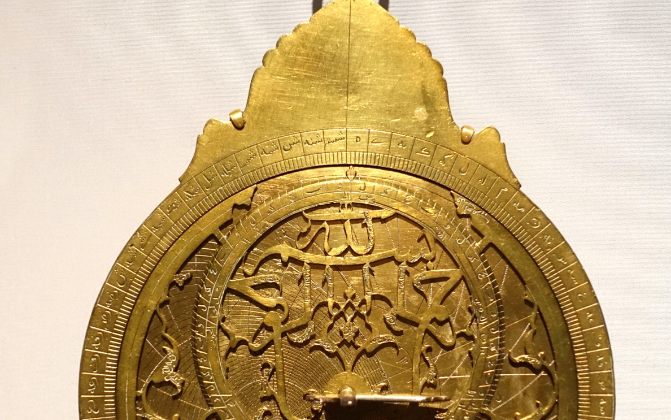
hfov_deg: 23.5
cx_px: 336
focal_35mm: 88
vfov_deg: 14.8
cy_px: 287
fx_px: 1610
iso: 800
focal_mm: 21.01
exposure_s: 1/50
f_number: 2.8
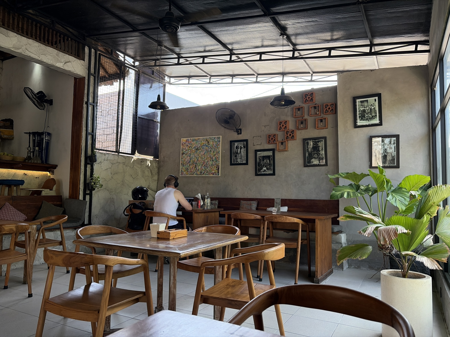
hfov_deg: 67.3
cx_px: 225
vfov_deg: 53.1
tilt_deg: +5.2
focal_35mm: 26
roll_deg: +0.0
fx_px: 338
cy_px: 168
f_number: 1.6
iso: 125
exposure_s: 1/201
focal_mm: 5.96
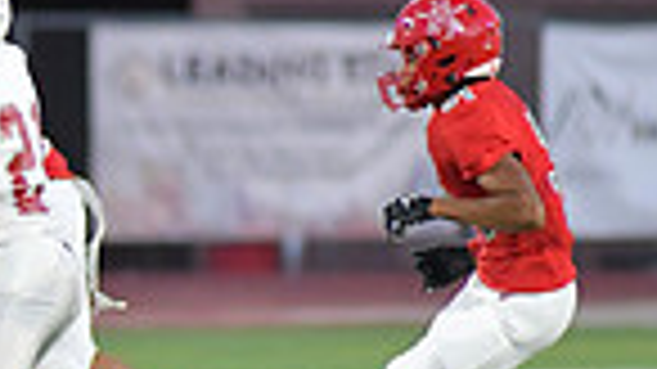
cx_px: -302
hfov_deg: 1.7
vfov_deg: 1.0
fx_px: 21821
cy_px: 371
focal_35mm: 1253
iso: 5600
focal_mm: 300
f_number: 3.5
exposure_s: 1/1250
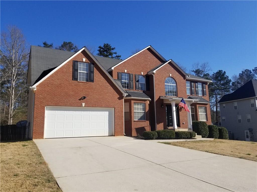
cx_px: 128
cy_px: 96
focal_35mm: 26
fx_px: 193
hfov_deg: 67.3
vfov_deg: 53.1
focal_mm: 4.25
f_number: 1.7
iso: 50
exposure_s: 1/2896
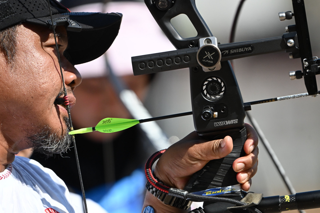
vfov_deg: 2.3
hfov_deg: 3.4
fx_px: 5333
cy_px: 106
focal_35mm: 600
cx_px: 160
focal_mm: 600
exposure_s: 1/4000
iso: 1250
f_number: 6.3
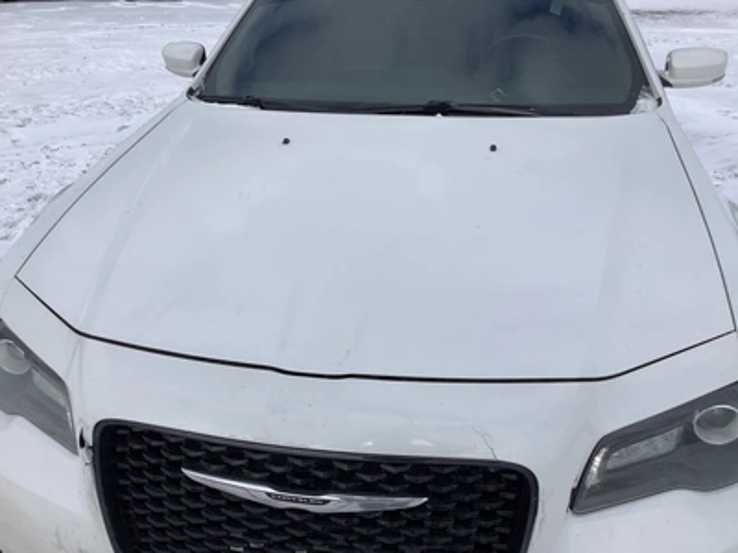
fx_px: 661
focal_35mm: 31
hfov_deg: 58.4
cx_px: 369
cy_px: 276
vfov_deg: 45.4
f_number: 2.4
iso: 25
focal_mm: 3.3
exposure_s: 1/2809
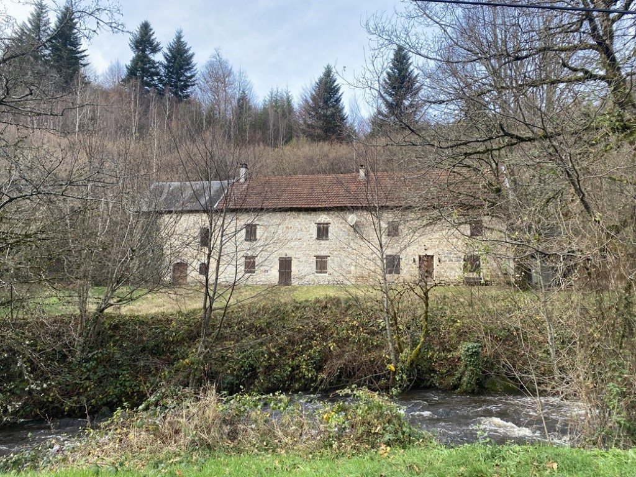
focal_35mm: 26
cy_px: 238
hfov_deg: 67.3
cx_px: 318
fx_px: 478
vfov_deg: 53.1
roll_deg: -1.0
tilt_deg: +5.9
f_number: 1.8
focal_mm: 4.25
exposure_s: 1/271
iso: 32
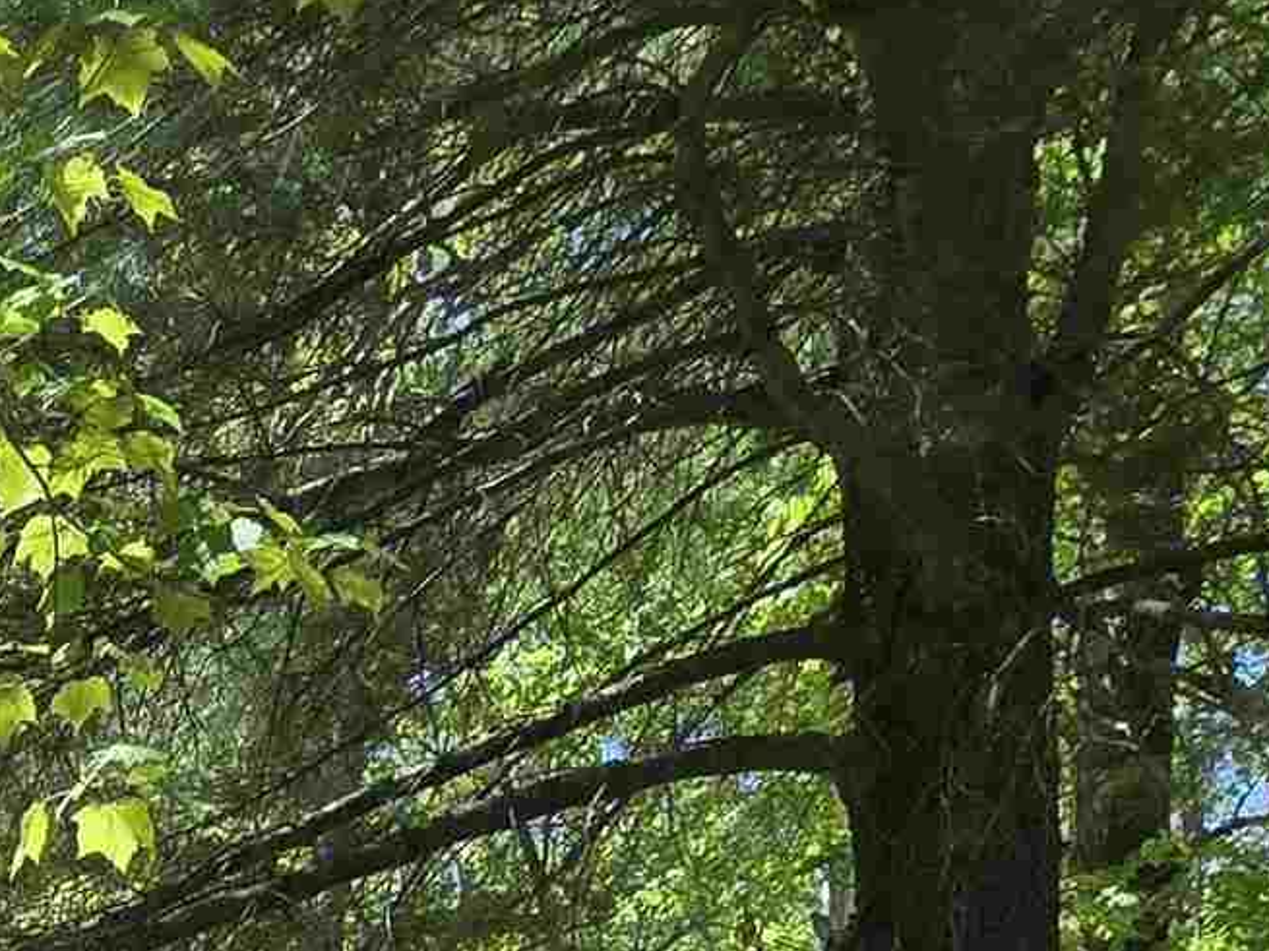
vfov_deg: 16.8
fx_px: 2236
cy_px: 1976
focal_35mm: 61
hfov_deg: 23.5
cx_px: -752
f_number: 2.2
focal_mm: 2.2
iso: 50
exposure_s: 1/626
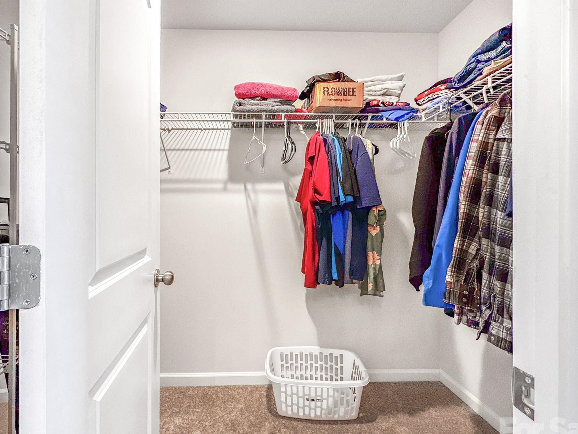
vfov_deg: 74.7
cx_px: 258
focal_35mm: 17
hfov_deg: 90.7
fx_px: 284
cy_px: 221
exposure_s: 1/60
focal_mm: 2.22
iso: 320
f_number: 2.2
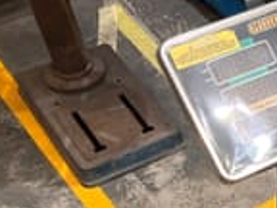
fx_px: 720
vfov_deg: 15.2
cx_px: 408
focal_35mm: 90
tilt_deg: -52.4
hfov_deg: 19.2
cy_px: 315
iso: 125
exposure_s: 1/100
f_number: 1.6
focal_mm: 5.1
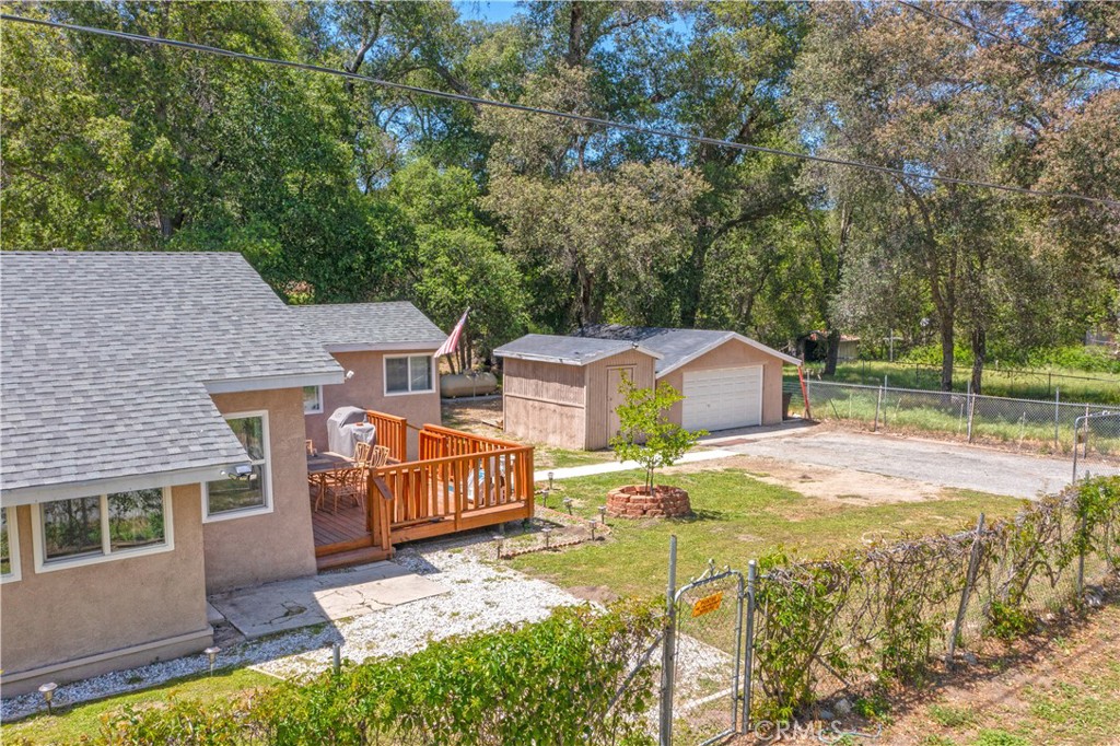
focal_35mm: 28
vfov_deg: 46.4
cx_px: 560
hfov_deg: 65.5
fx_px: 871
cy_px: 373
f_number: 5.6
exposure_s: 1/400
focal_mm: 10.26
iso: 100
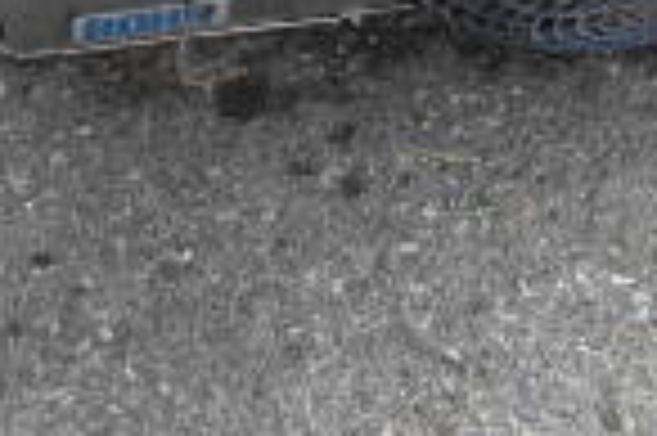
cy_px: -366
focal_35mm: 144
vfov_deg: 9.1
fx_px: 2627
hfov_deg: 12.7
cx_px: 1260
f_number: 4
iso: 1600
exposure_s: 1/4000
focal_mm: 23
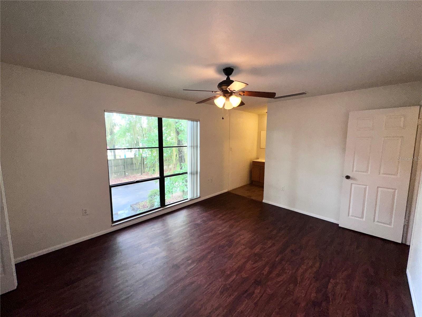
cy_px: 158
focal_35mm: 14
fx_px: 171
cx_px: 211
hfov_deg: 102.1
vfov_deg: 85.7
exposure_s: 1/122
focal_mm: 2.22
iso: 50
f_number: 2.2
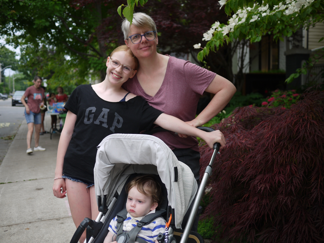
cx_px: 162
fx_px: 374
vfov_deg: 36.0
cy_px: 122
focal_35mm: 40
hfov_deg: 46.8
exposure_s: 1/800
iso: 100
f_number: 1.7
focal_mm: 20
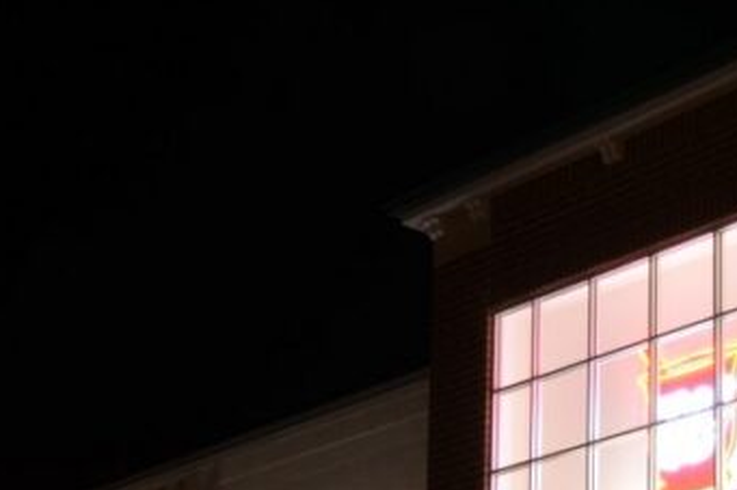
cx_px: 819
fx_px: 2026
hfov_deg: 19.7
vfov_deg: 13.6
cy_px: 499
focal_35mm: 99
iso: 400
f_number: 29
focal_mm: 22
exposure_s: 4
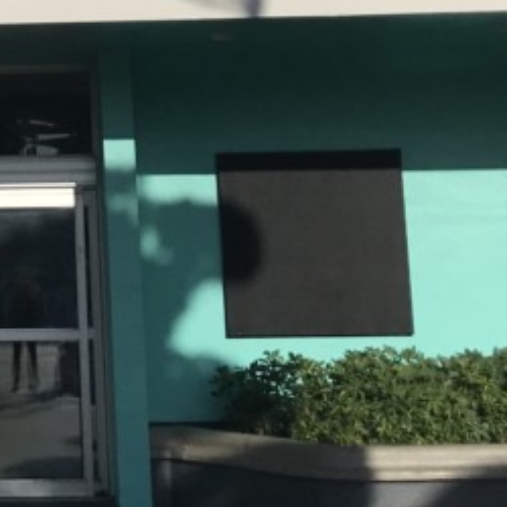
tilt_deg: +10.8
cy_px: -71
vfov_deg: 14.3
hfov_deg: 14.2
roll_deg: +0.9
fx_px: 1972
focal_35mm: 119
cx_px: -116
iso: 25
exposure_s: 1/7407
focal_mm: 3.99
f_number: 1.8
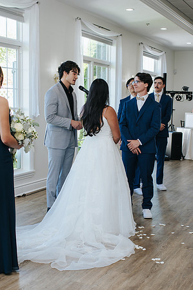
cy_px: 154
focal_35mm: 57
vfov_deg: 35.3
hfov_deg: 23.8
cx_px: 85
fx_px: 457
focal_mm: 35
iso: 320
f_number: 3.5
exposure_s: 1/200
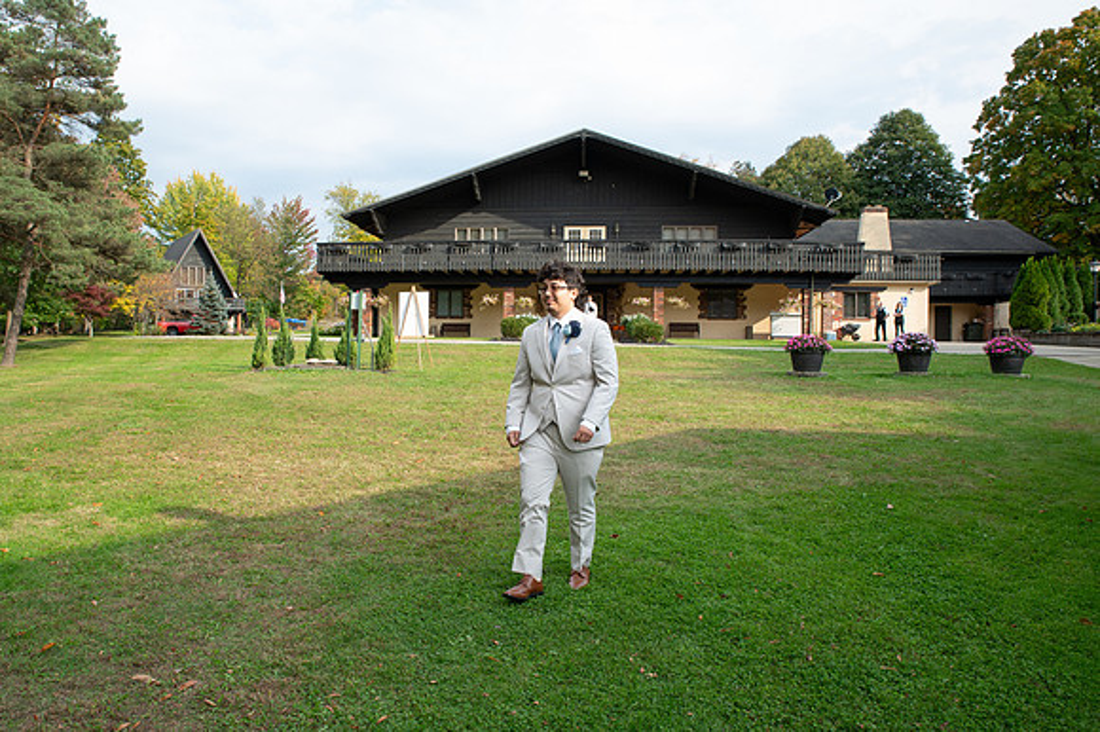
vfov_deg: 49.1
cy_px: 362
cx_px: 515
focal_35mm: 26
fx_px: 802
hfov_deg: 68.8
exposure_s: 1/200
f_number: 8
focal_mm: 24
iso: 400
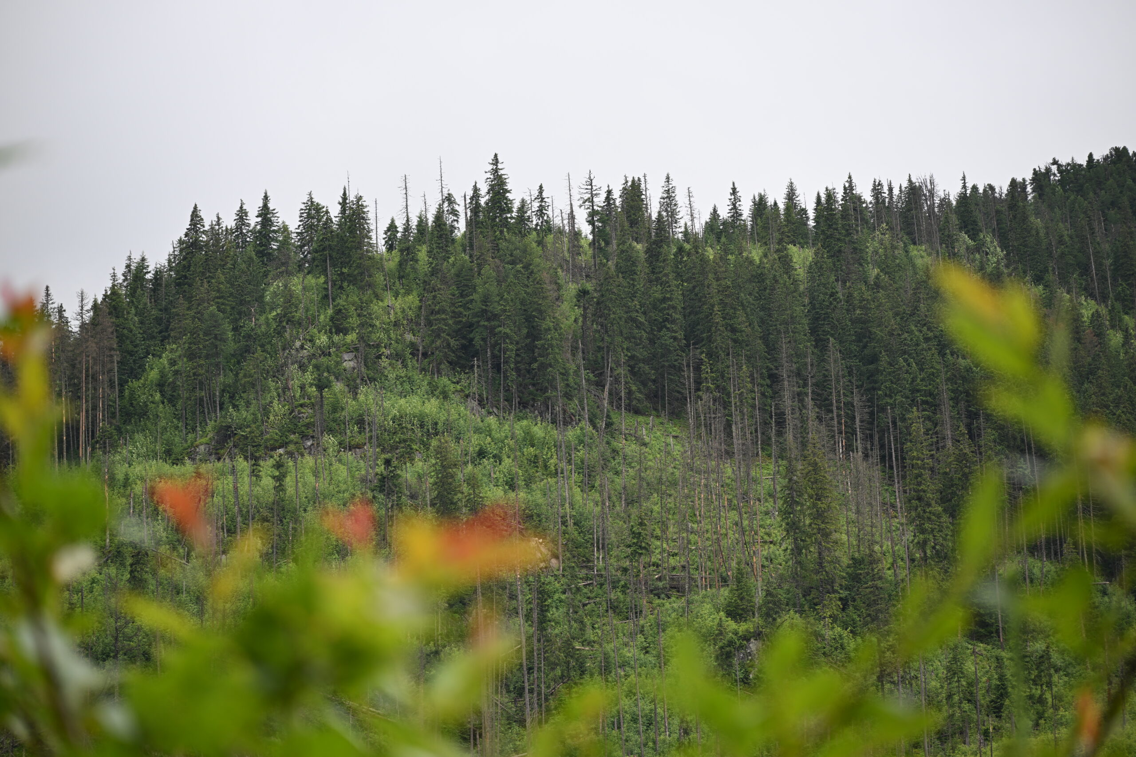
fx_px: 3787
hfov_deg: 17.1
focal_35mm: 120
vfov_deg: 11.4
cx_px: 568
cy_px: 378
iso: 100
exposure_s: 1/200
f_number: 4
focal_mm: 120
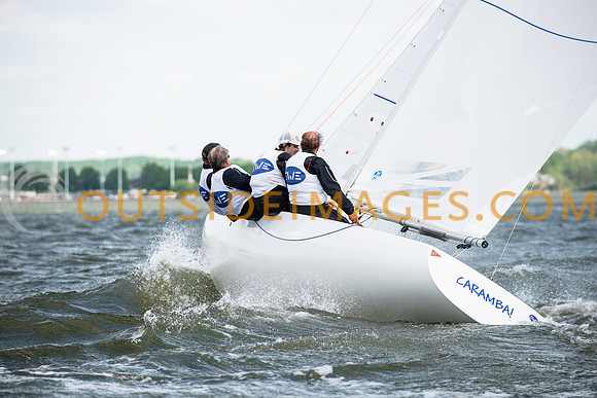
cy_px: 199
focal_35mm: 204
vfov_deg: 6.7
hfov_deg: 10.1
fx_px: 3383
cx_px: 298
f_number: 4.5
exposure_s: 1/1600
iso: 320
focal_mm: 200
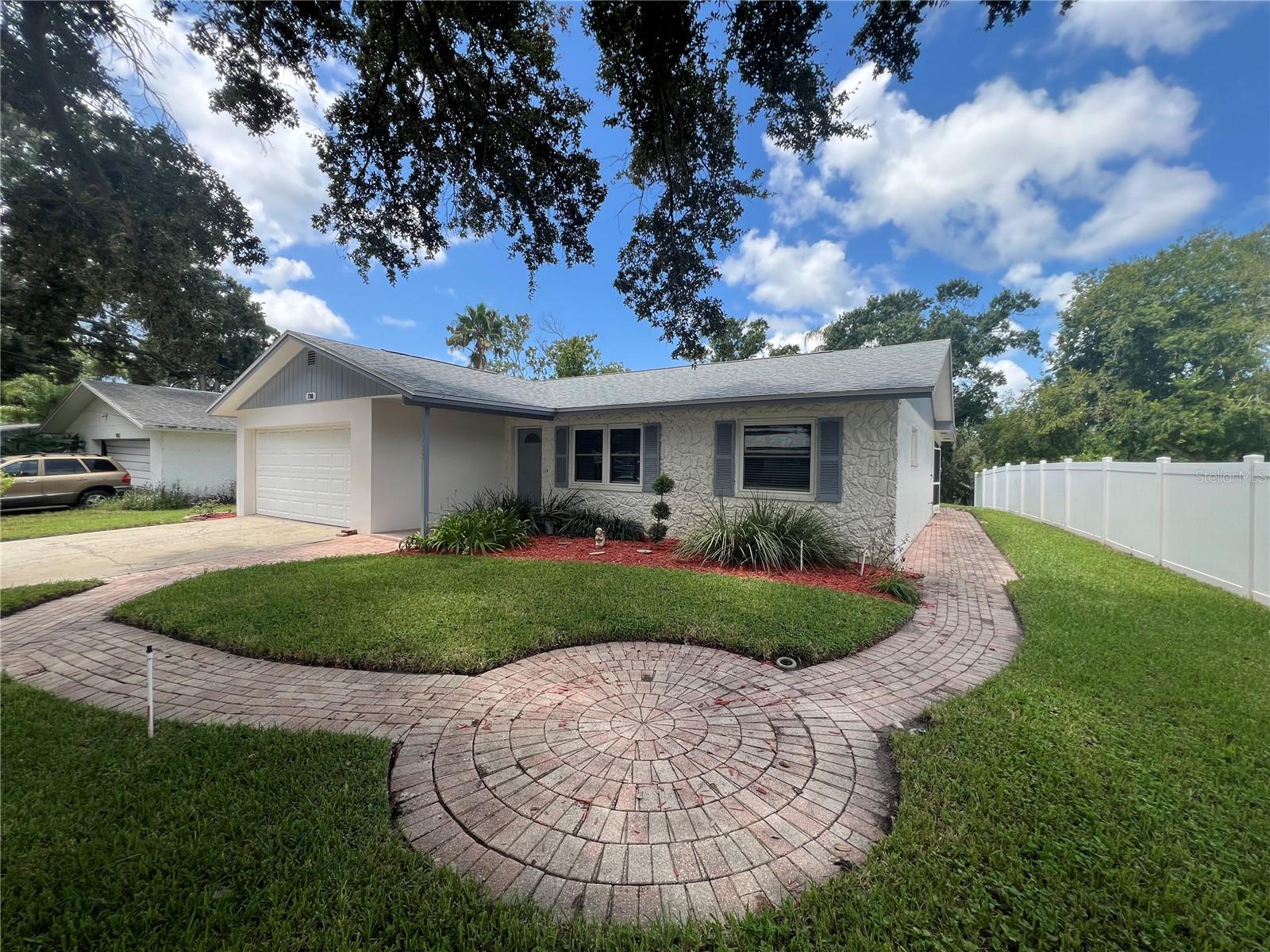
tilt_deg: -1.1
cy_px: 476
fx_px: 477
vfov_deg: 89.9
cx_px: 635
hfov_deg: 106.2
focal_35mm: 13
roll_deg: -0.8
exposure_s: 1/677
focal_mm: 1.57
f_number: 1.8
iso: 32
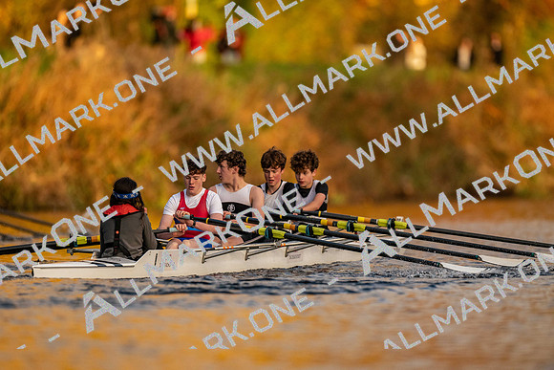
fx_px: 9235
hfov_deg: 3.4
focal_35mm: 600
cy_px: 185
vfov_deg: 2.3
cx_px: 277
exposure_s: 1/2500
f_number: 4
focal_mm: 600
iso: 2000
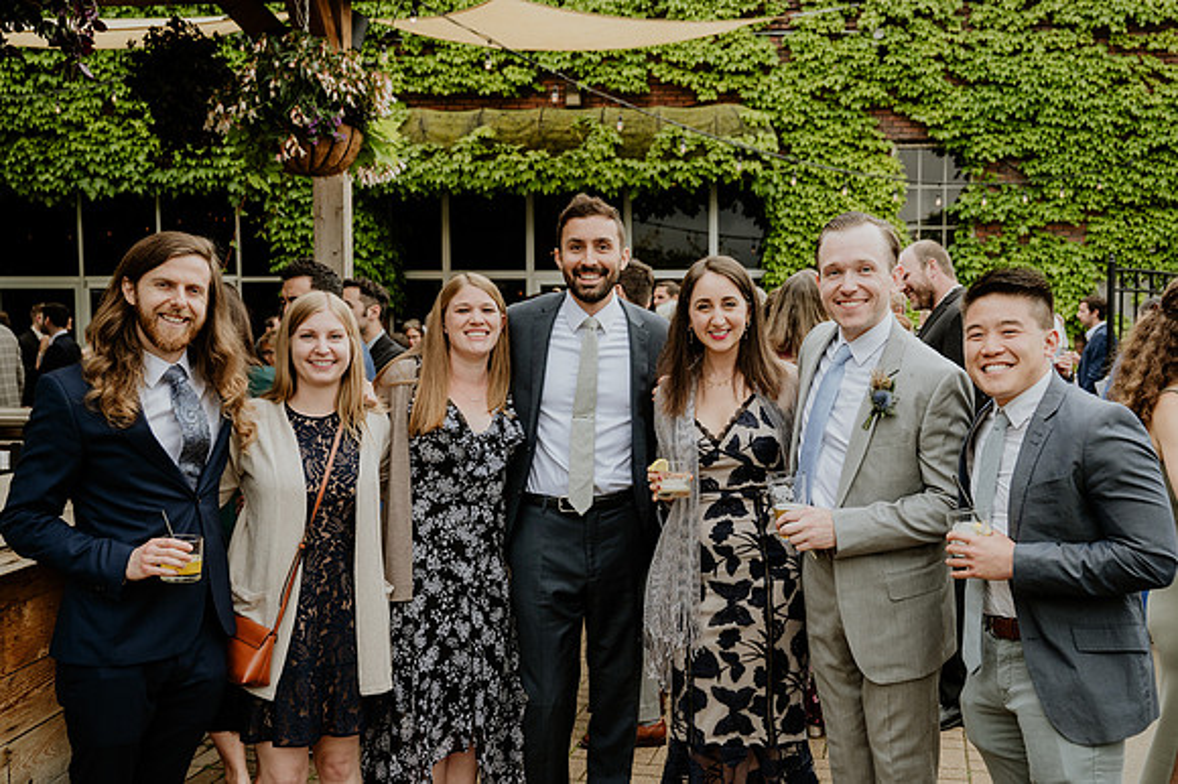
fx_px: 1155
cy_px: 417
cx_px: 633
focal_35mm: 35
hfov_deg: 54.0
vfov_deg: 37.5
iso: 200
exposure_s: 1/400
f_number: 3.5
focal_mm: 32.5
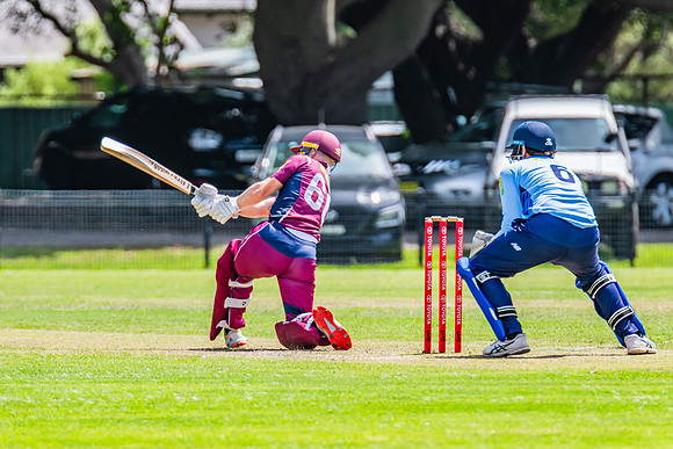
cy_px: 197
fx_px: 13039
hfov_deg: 3.0
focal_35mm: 697
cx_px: 318
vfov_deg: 2.0
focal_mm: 600
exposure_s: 1/1250
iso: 800
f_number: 8
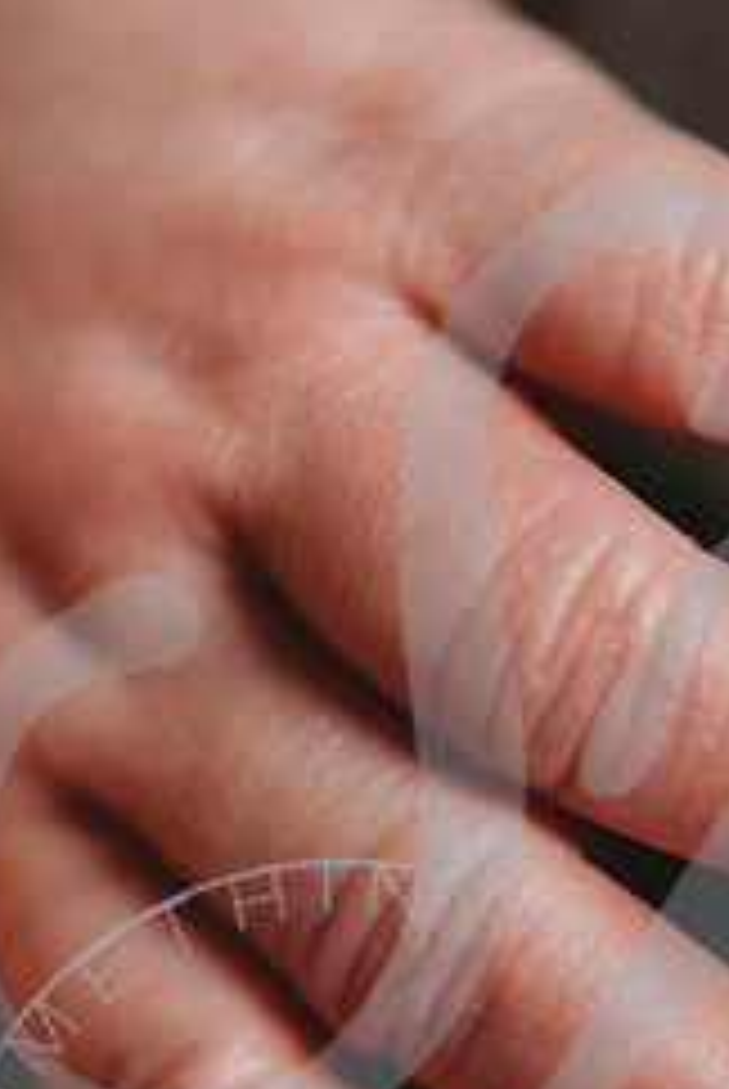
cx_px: 549
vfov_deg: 15.6
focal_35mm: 130
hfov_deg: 10.6
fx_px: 3937
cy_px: 936
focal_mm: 70
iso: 1000
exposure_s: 1/125
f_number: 5.6
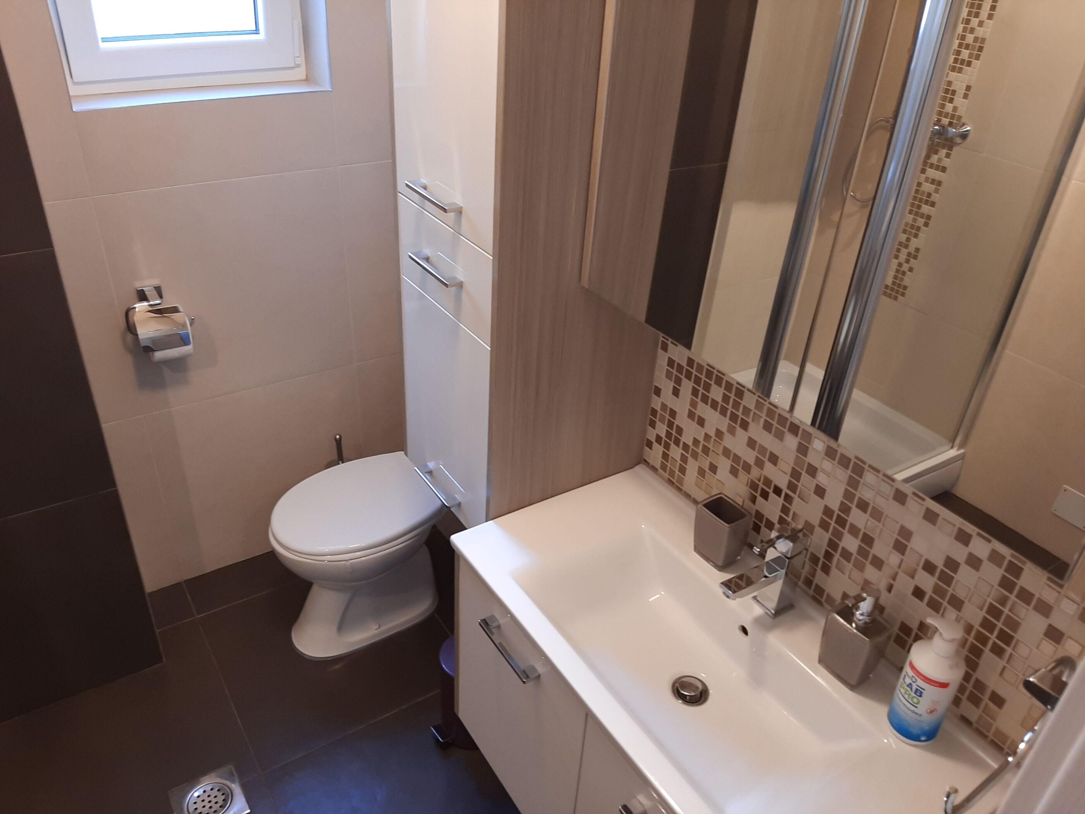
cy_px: 407
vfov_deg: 51.4
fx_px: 846
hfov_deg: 65.3
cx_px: 542
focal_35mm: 27
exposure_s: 1/25
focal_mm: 3.93
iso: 100
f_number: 1.7
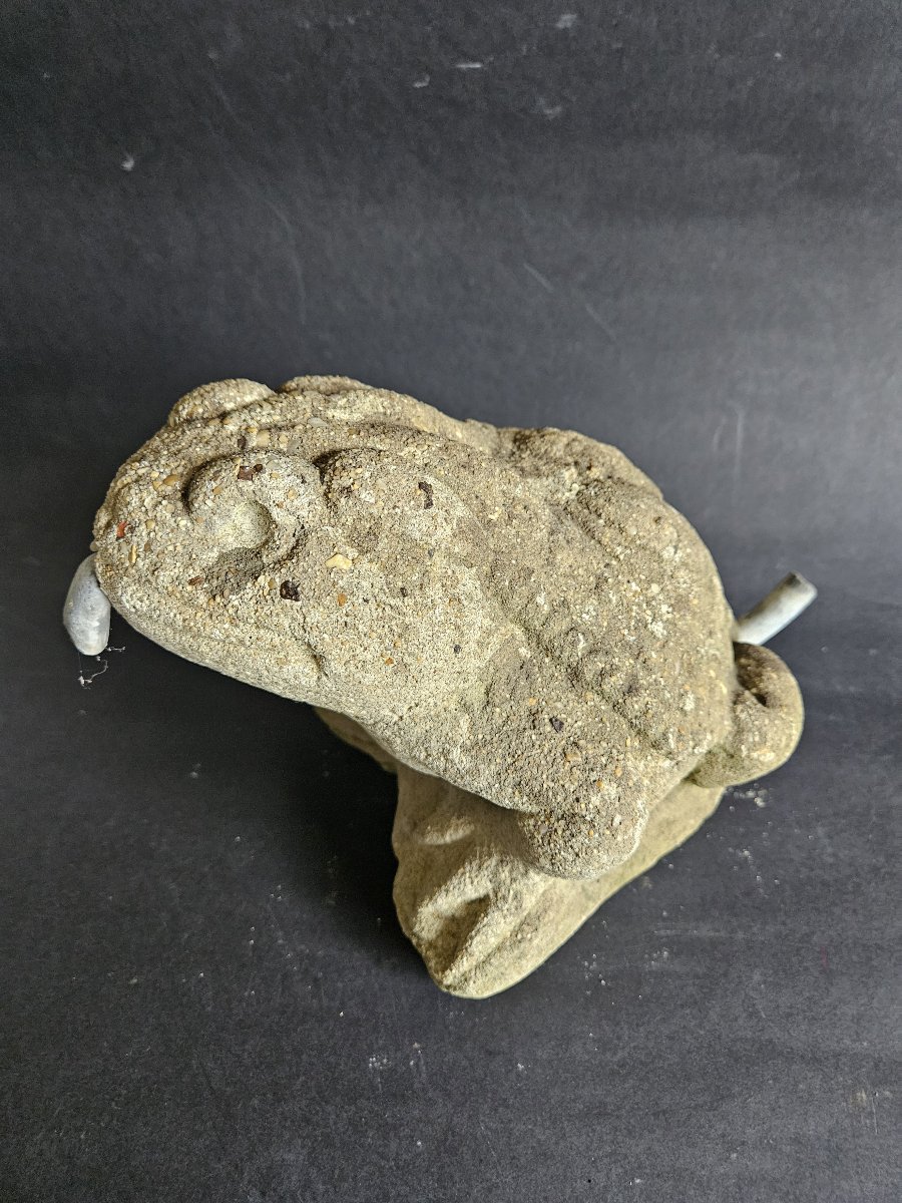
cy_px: 602
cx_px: 451
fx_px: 799
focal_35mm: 23
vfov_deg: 73.9
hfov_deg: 58.9
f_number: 1.8
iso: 400
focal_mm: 5.4
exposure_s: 1/100
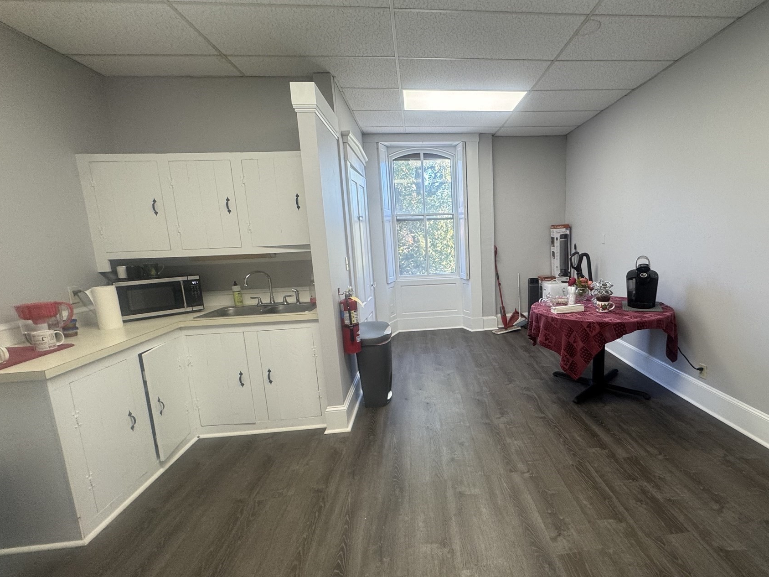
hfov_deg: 89.8
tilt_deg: -10.1
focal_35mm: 17
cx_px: 462
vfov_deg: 74.7
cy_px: 300
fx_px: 378
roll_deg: +1.6
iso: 125
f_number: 2.2
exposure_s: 1/120
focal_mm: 2.22
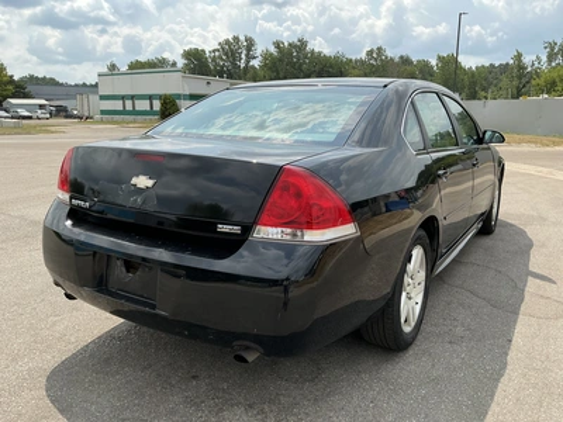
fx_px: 455
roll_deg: +0.2
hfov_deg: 63.4
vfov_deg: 49.7
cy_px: 211
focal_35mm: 28
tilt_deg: -9.2
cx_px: 282
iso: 25
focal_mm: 3
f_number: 1.8
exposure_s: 1/1577
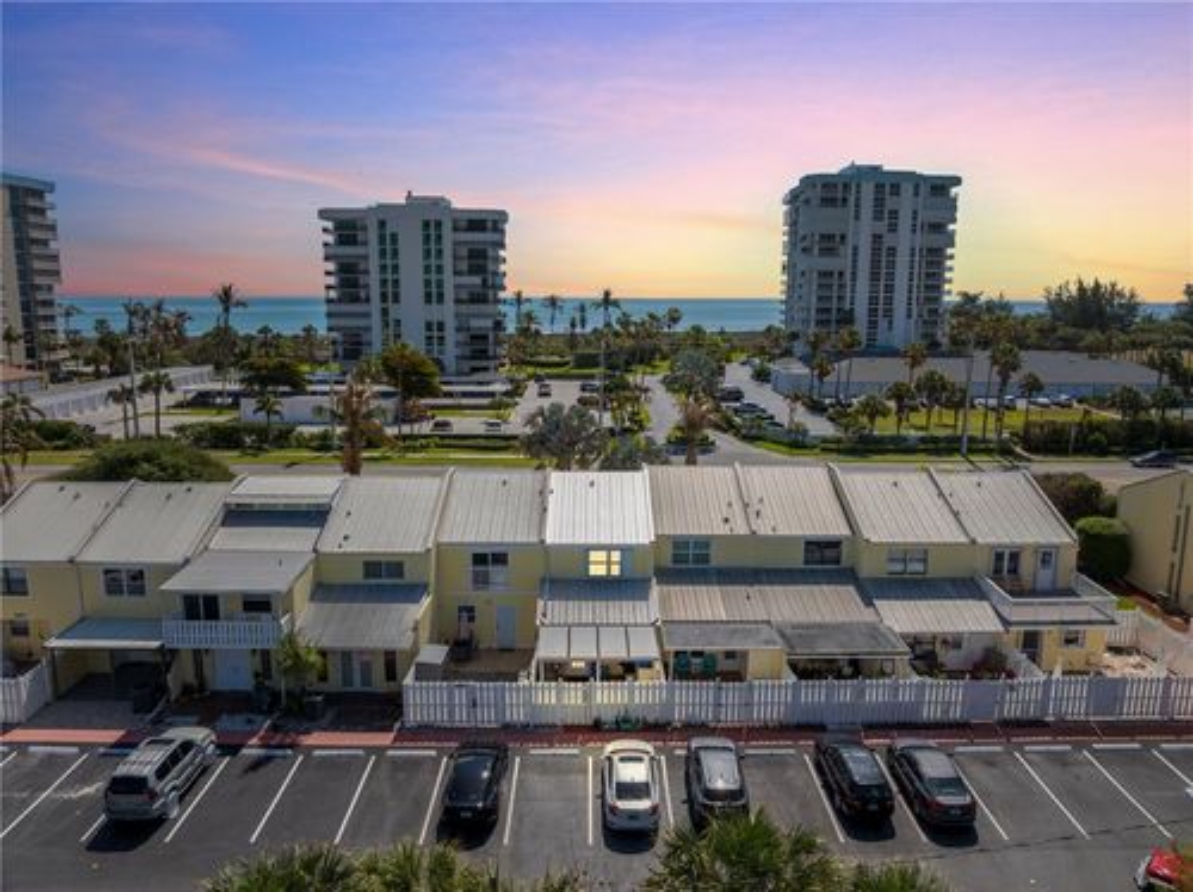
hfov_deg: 71.6
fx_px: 826
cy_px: 446
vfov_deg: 56.7
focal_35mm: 24
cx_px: 596
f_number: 2.8
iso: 110
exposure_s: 1/2500
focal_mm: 12.29
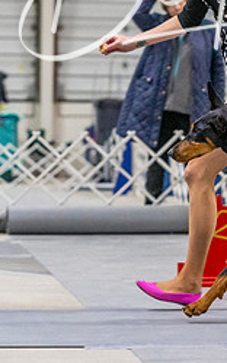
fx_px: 2016
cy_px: 87
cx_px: 230
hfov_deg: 6.4
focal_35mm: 204
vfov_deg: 10.2
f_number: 3.2
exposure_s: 1/320
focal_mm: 86
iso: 6400
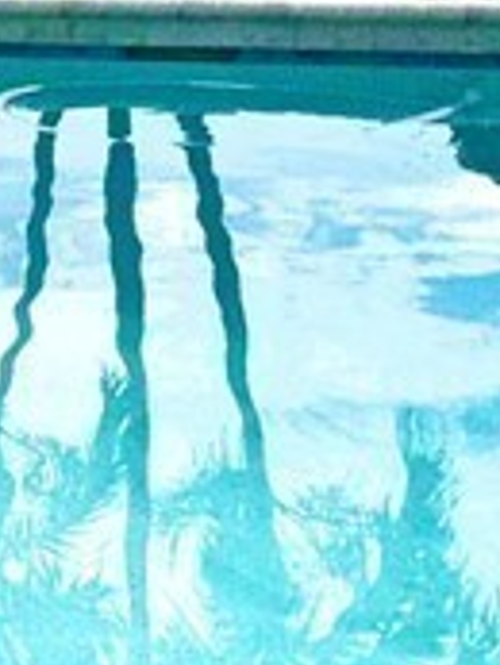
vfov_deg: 21.9
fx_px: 1597
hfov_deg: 16.2
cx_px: -269
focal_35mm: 83
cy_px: -115
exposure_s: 1/2976
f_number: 2.2
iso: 16
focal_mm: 2.22
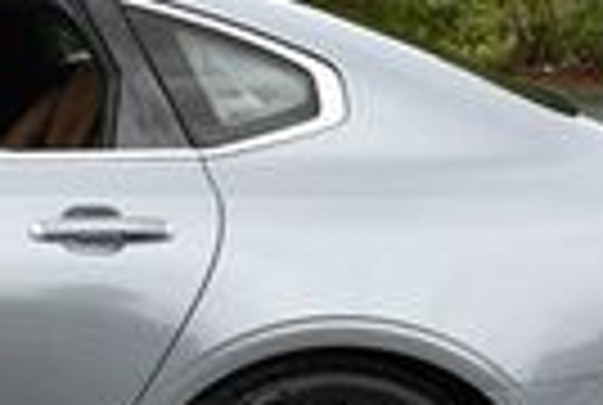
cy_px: -45
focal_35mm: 191
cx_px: -482
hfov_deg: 10.1
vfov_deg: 7.2
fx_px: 3206
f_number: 8
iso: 140
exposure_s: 1/250
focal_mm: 20
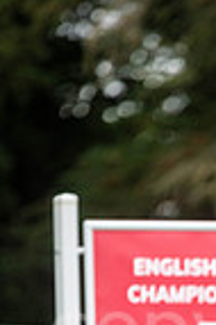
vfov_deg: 2.2
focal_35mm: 944
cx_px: 305
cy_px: 455
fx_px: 8516
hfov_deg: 1.5
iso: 640
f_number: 4
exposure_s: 1/1600
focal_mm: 300
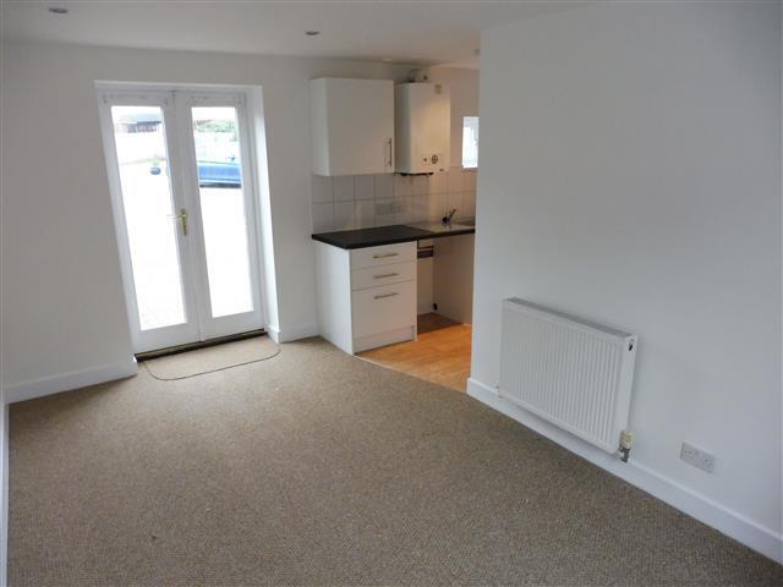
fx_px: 543
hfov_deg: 71.6
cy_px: 294
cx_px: 392
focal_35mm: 24
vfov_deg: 56.8
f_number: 3.3
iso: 400
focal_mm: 4.3
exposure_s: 1/50
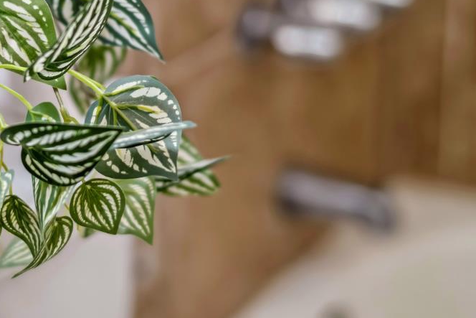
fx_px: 1732
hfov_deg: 15.6
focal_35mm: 131
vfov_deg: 10.4
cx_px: 108
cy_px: 29
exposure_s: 1/80
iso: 64
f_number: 1.8
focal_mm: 58
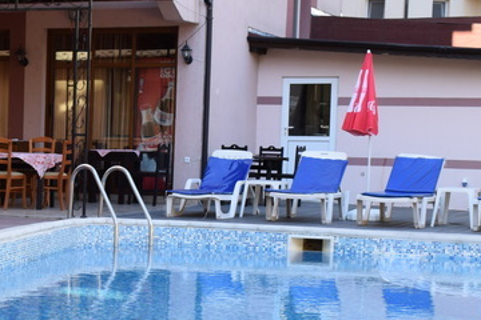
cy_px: 309
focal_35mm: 100
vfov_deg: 13.5
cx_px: 39
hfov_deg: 20.0
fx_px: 1336
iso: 400
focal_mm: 30
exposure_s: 1/160
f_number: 8
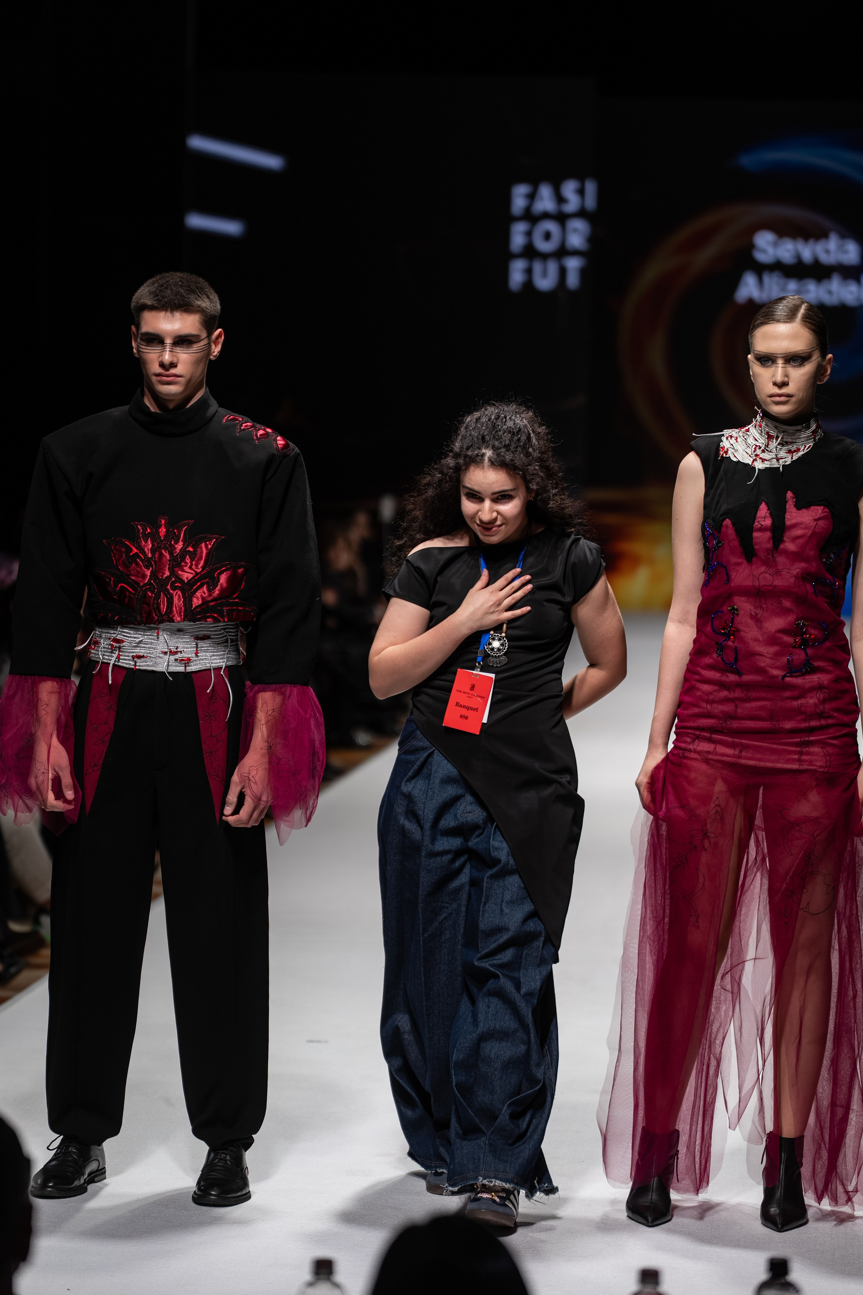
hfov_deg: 12.3
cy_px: 648
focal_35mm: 112
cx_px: 432
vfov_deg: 18.3
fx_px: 4009
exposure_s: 1/320
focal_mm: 111.5
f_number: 2.8
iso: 200
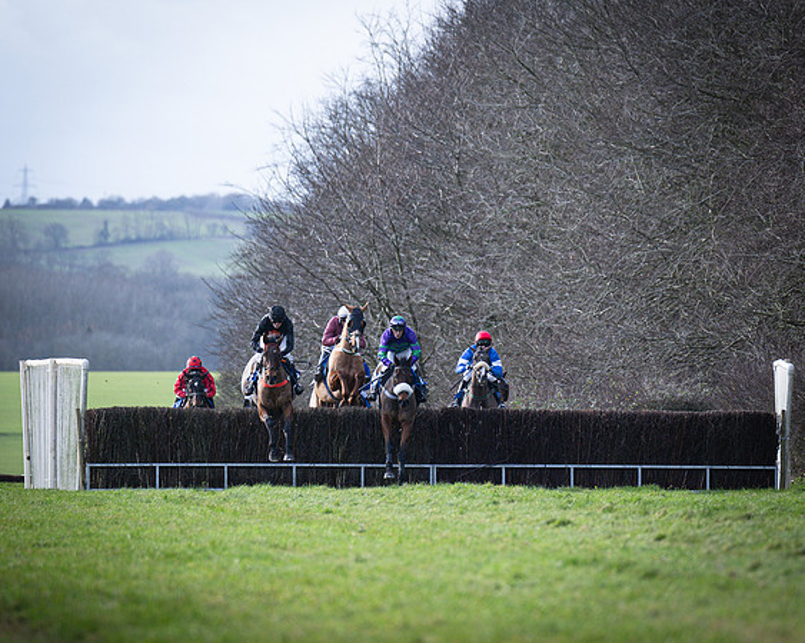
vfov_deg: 3.4
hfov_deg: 4.3
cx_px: 457
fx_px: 10792
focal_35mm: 453
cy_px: 228
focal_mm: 200
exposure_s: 1/2000
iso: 400
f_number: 2.8
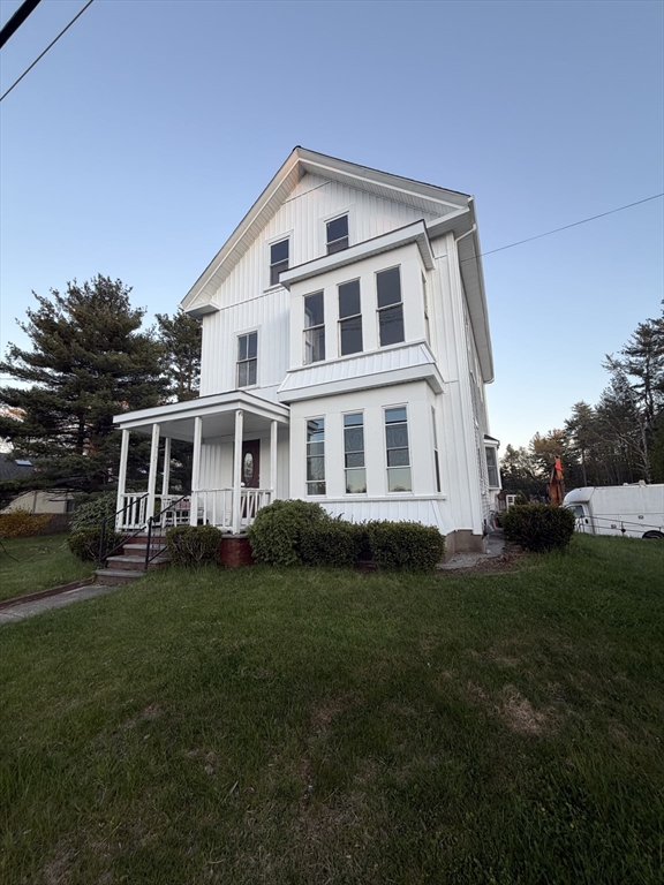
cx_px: 332
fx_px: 358
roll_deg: +1.1
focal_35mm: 14
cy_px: 442
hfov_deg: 85.7
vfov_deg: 102.1
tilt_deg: +10.4
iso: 50
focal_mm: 2.22
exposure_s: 1/121
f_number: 2.2
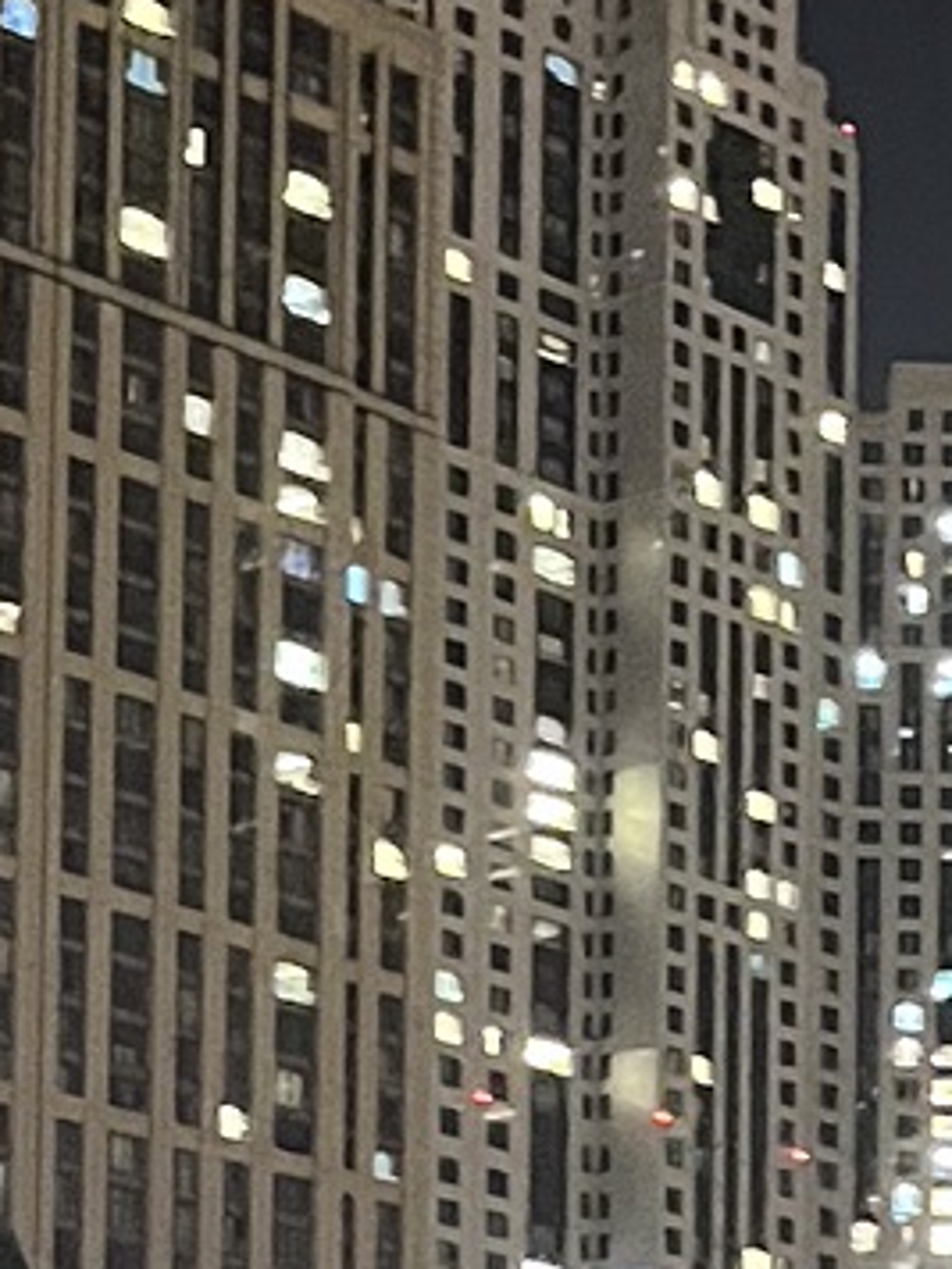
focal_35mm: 146
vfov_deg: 12.7
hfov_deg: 10.1
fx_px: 5354
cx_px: 984
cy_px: 2018
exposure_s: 1/17
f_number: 1.6
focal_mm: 5.1
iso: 1600
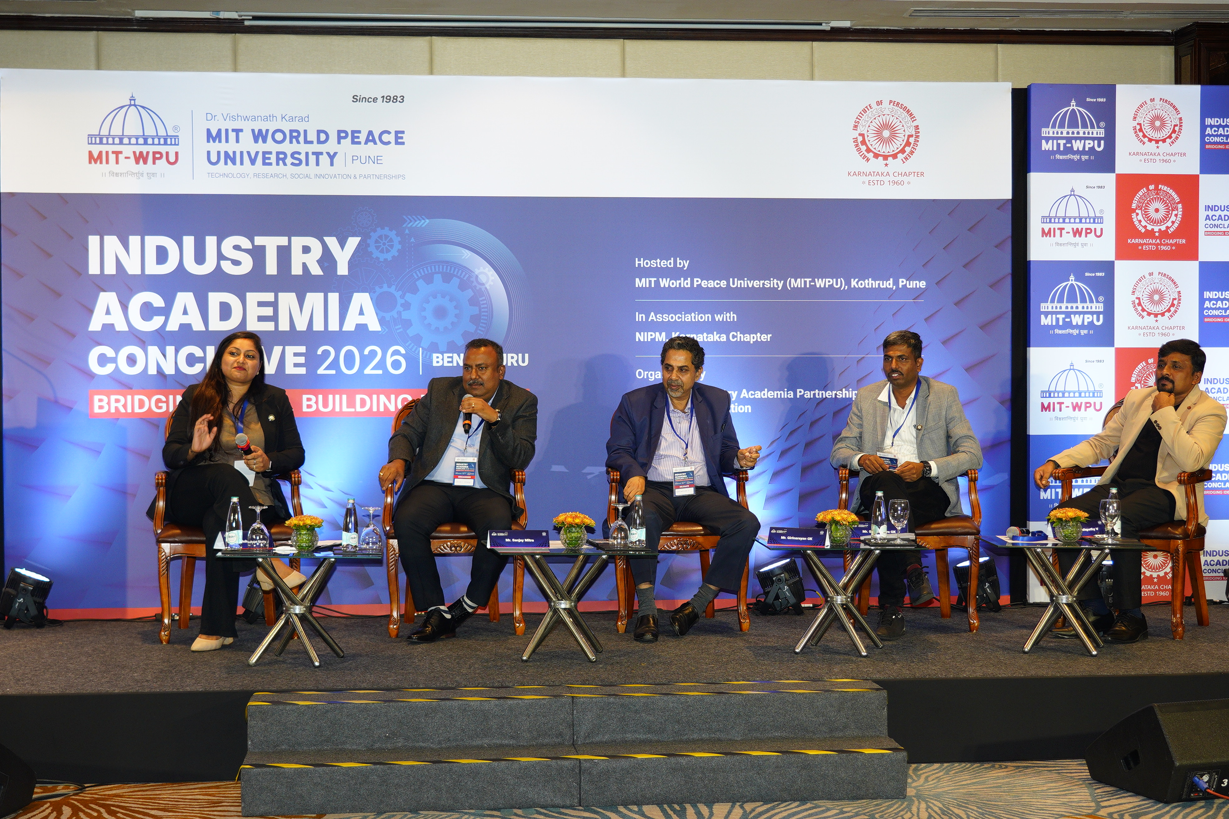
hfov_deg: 35.1
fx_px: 1946
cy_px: 410
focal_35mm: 57
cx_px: 614
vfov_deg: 23.8
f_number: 4
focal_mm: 38
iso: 400
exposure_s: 1/125
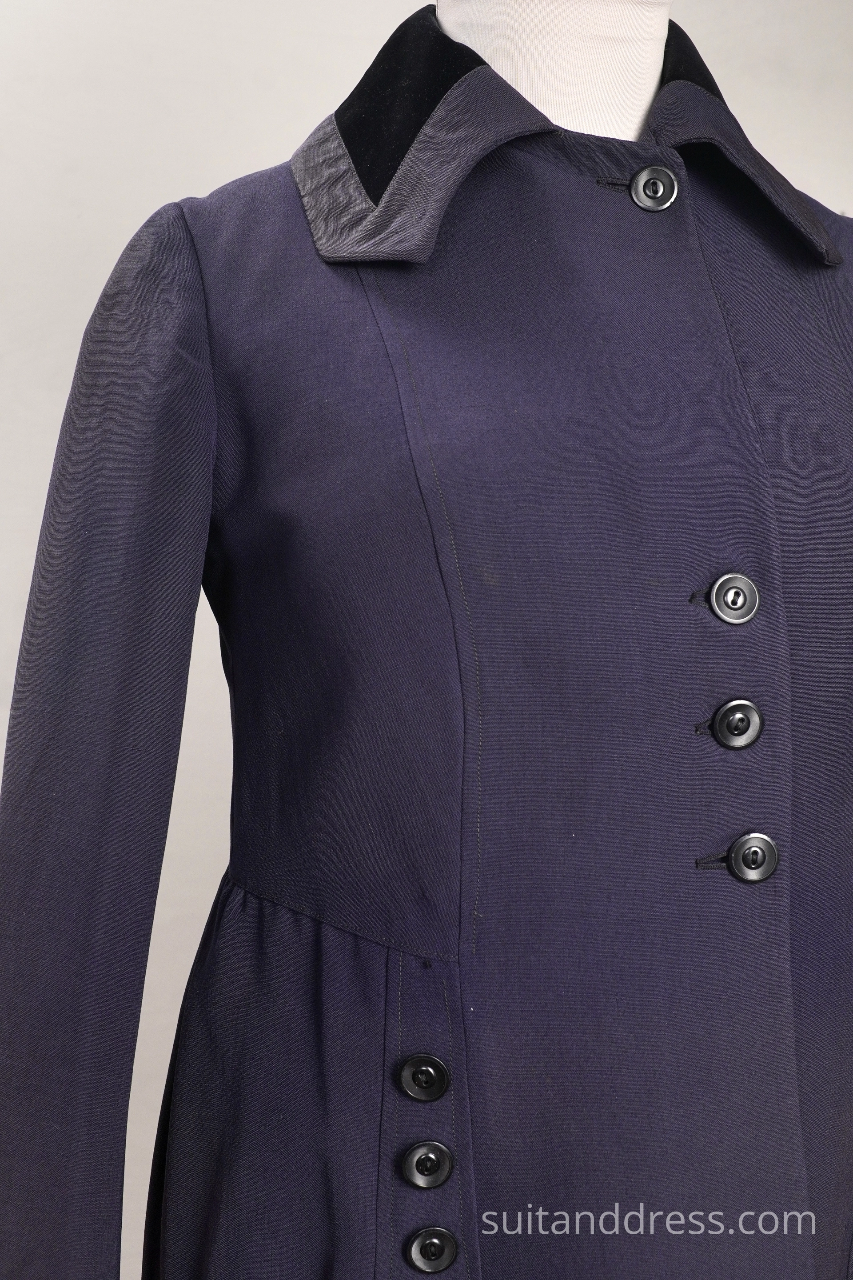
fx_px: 1706
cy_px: 640
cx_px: 426
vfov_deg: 41.1
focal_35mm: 48
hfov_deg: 28.1
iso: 320
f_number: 8
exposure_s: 1/40
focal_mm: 32
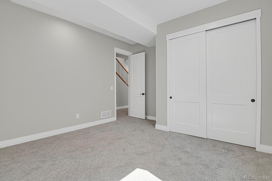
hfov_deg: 93.3
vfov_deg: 70.4
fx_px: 128
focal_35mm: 17
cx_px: 136
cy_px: 90
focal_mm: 17
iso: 5600
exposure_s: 1/20
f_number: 8
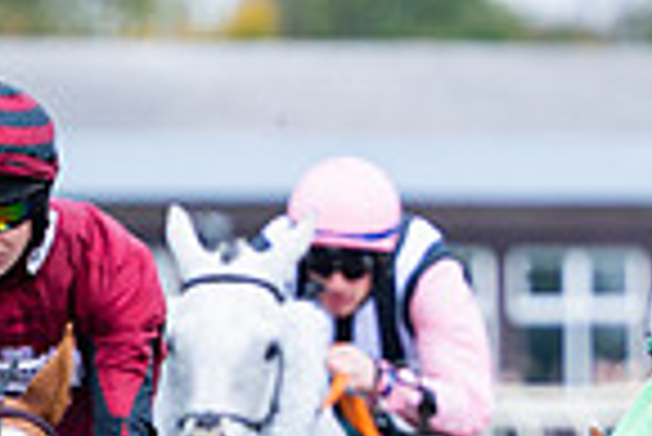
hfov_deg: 2.5
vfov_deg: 1.7
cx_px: 795
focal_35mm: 816
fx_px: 14793
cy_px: 756
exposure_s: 1/1600
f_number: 4
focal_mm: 185
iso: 500
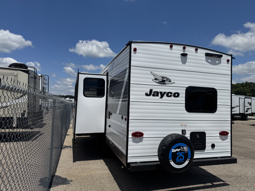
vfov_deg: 56.8
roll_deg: -2.0
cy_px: 96
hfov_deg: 71.6
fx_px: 177
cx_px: 128
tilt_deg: +4.0
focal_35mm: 24
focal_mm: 6.76
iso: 80
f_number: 1.78
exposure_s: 1/10417
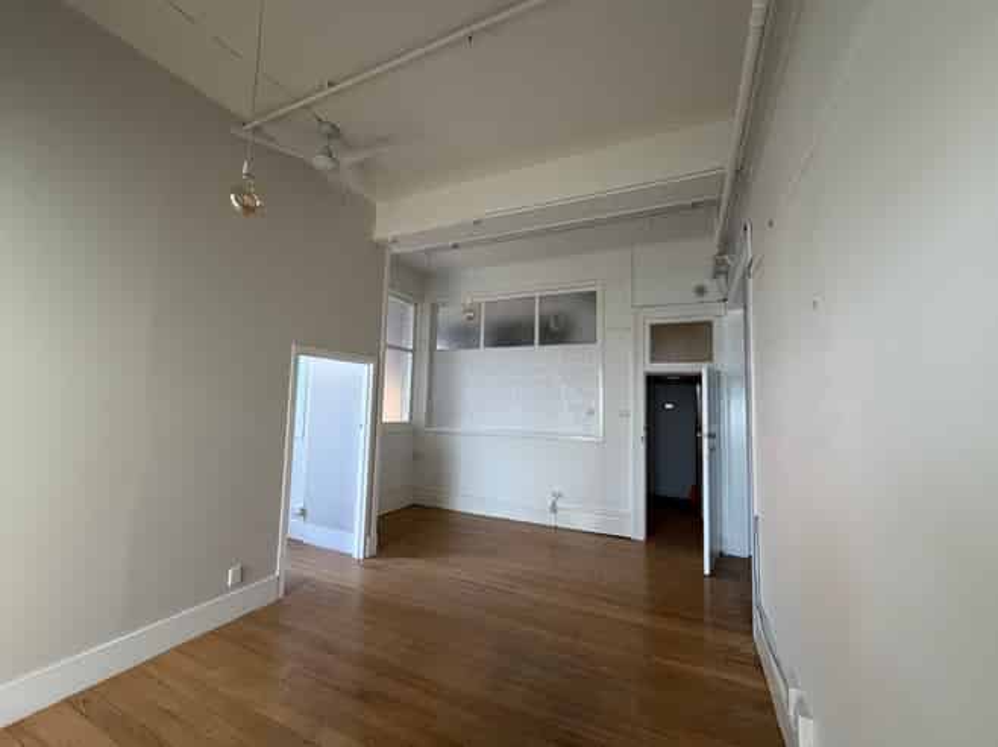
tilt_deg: +4.4
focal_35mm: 14
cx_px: 499
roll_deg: -1.6
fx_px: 403
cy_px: 374
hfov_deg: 102.1
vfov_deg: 85.6
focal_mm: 2.22
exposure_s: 1/77
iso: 320
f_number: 2.2
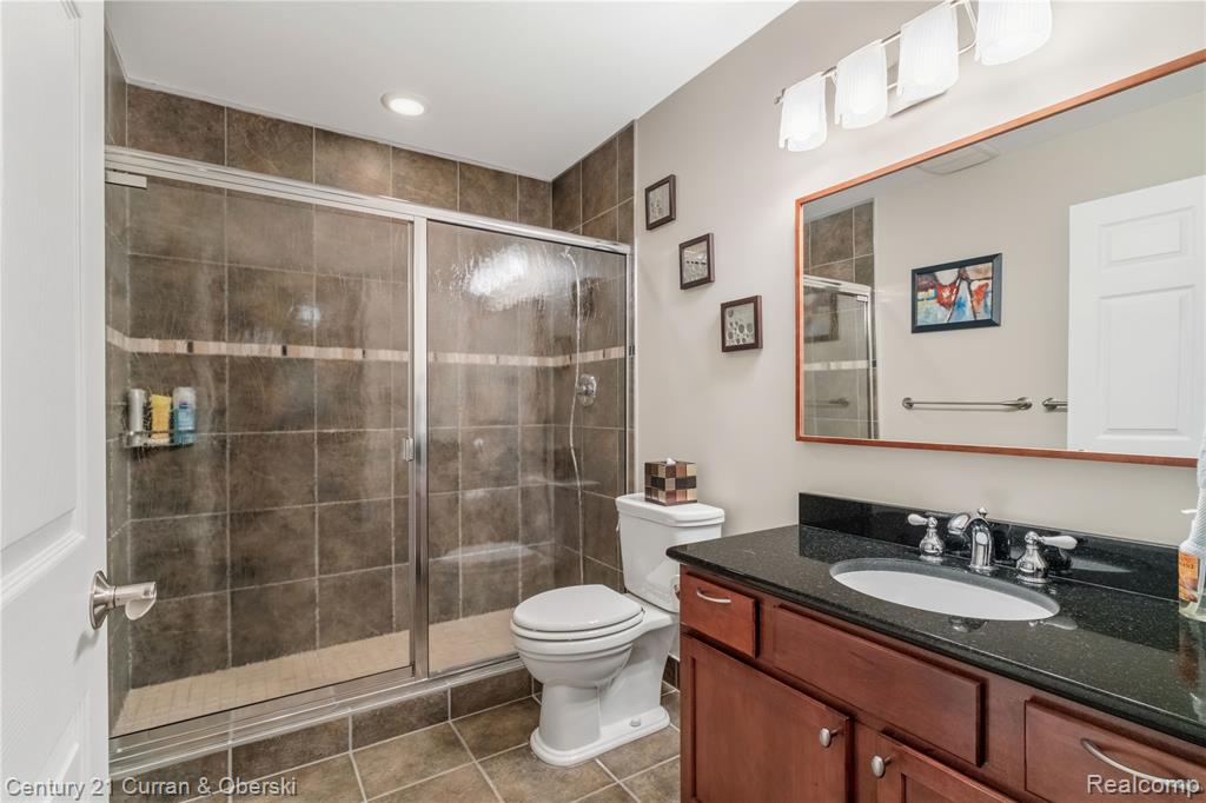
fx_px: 569
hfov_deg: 93.3
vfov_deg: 70.4
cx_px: 603
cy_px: 402
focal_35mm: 17
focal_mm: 11.1
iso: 800
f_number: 7.1
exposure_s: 1
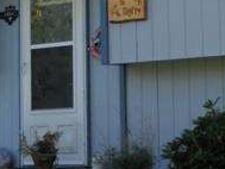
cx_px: 180
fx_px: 1268
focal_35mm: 195
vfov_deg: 7.6
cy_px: 31
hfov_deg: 10.1
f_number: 5
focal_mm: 6.53
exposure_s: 1/100
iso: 50
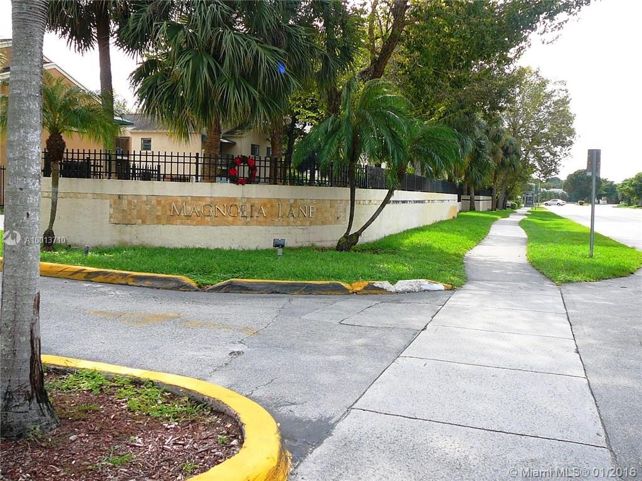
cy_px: 240
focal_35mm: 35
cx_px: 321
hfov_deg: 52.6
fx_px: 649
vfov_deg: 40.7
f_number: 2.8
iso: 80
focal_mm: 5.2
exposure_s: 1/400
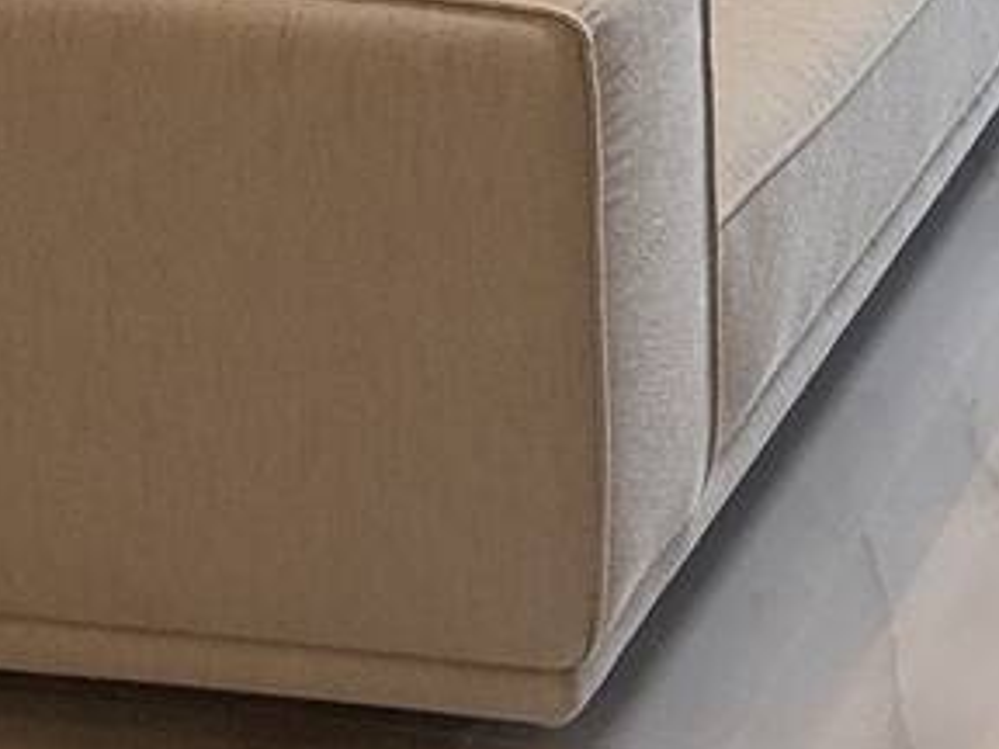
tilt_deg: -7.2
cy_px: -808
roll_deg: -2.4
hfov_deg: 21.0
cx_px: 1693
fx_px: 2020
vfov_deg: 15.8
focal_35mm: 70
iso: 64
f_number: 2.2
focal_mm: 2.22
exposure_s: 1/100
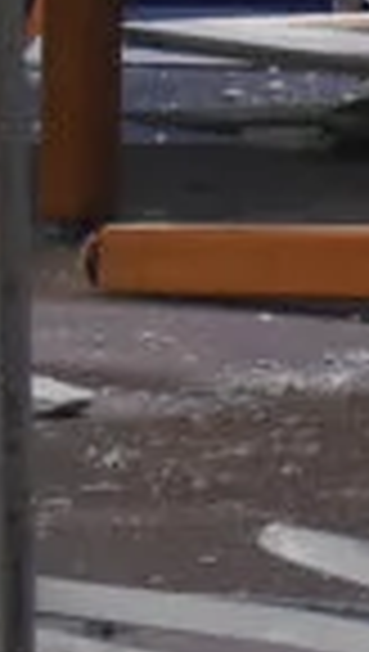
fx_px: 16454
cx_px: -38
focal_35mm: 950
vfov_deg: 2.3
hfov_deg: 1.3
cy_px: -913
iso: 2800
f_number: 4
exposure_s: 1/60
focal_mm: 55
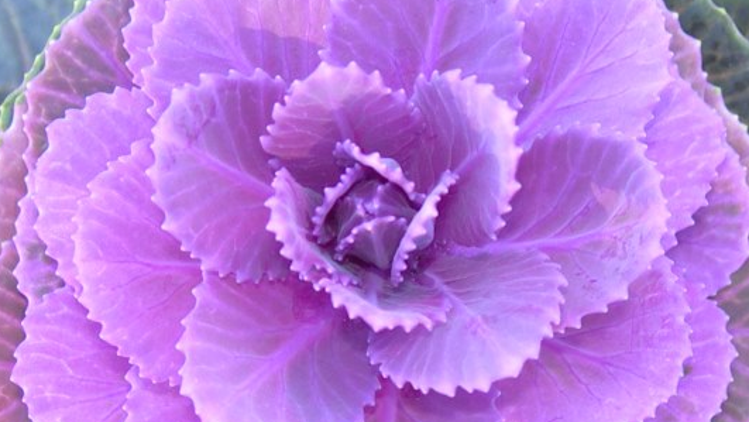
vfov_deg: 28.3
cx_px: 373
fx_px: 834
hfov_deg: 48.3
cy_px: 253
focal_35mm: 42
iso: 50
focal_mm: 7.8
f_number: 2.8
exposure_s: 1/30
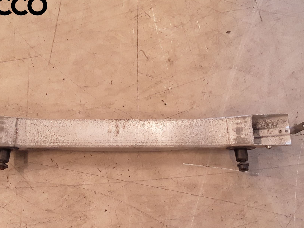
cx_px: 123
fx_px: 307
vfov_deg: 40.5
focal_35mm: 35
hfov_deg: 52.3
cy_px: 138
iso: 100
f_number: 1.9
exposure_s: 1/50
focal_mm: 2.91
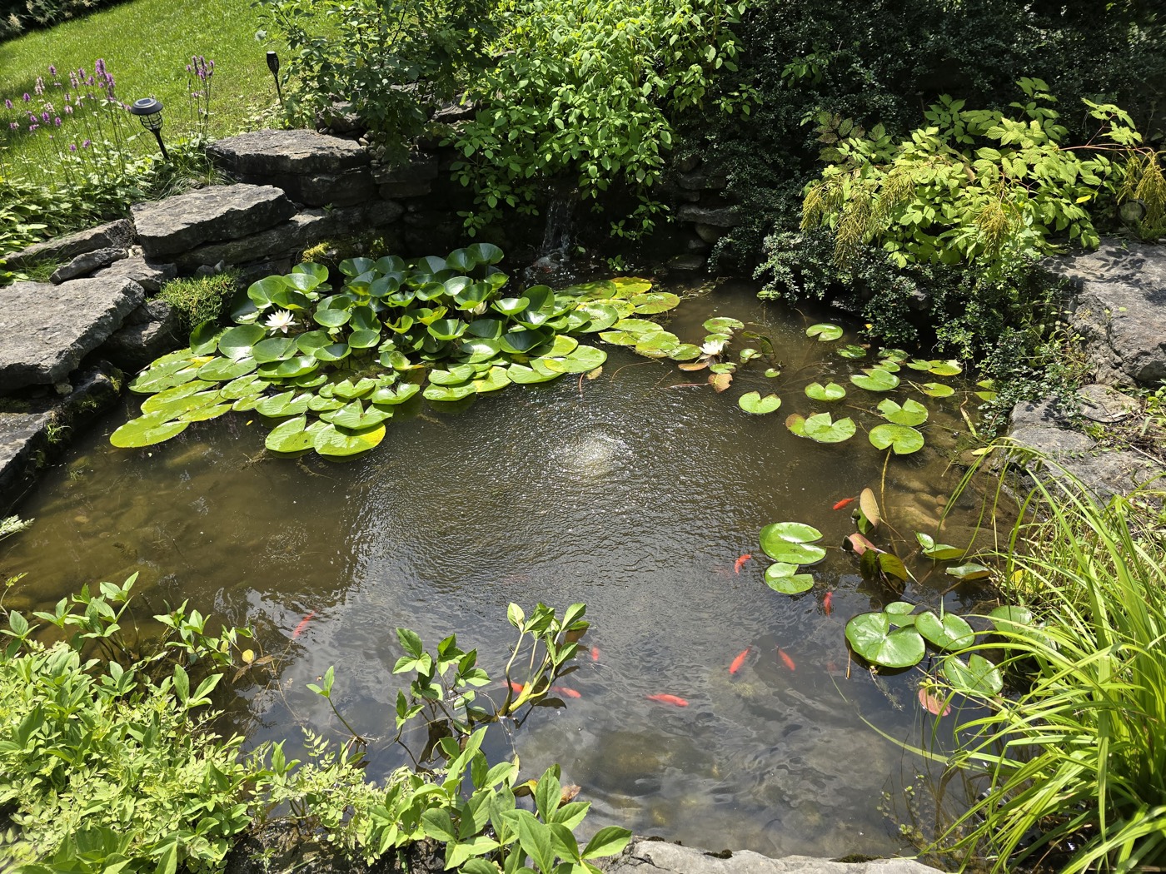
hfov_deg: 73.9
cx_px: 583
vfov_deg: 58.9
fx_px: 775
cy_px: 437
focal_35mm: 23
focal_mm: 6.3
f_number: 1.7
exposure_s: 1/411
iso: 12
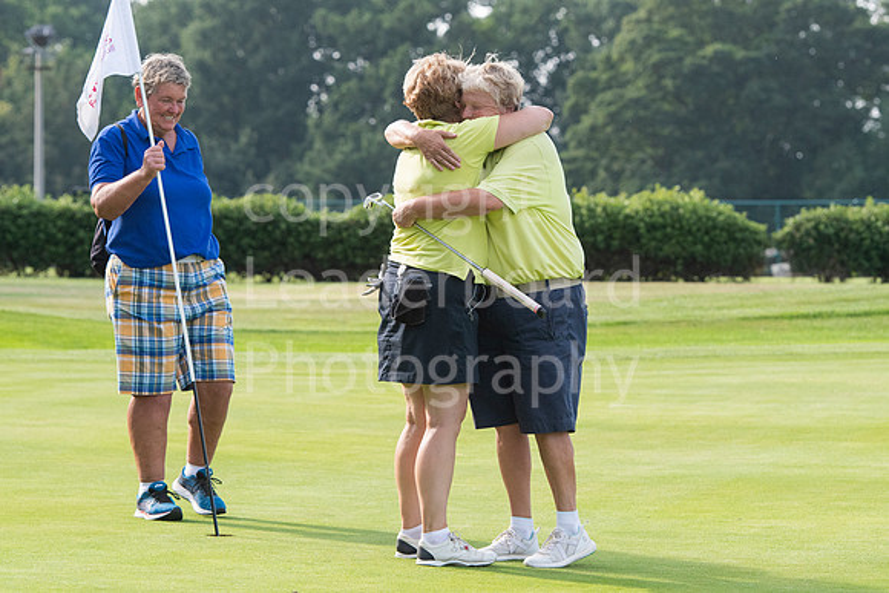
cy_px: 296
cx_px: 444
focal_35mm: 183
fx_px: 4520
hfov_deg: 11.2
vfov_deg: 7.5
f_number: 5.6
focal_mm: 122
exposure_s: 1/2500
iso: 1000
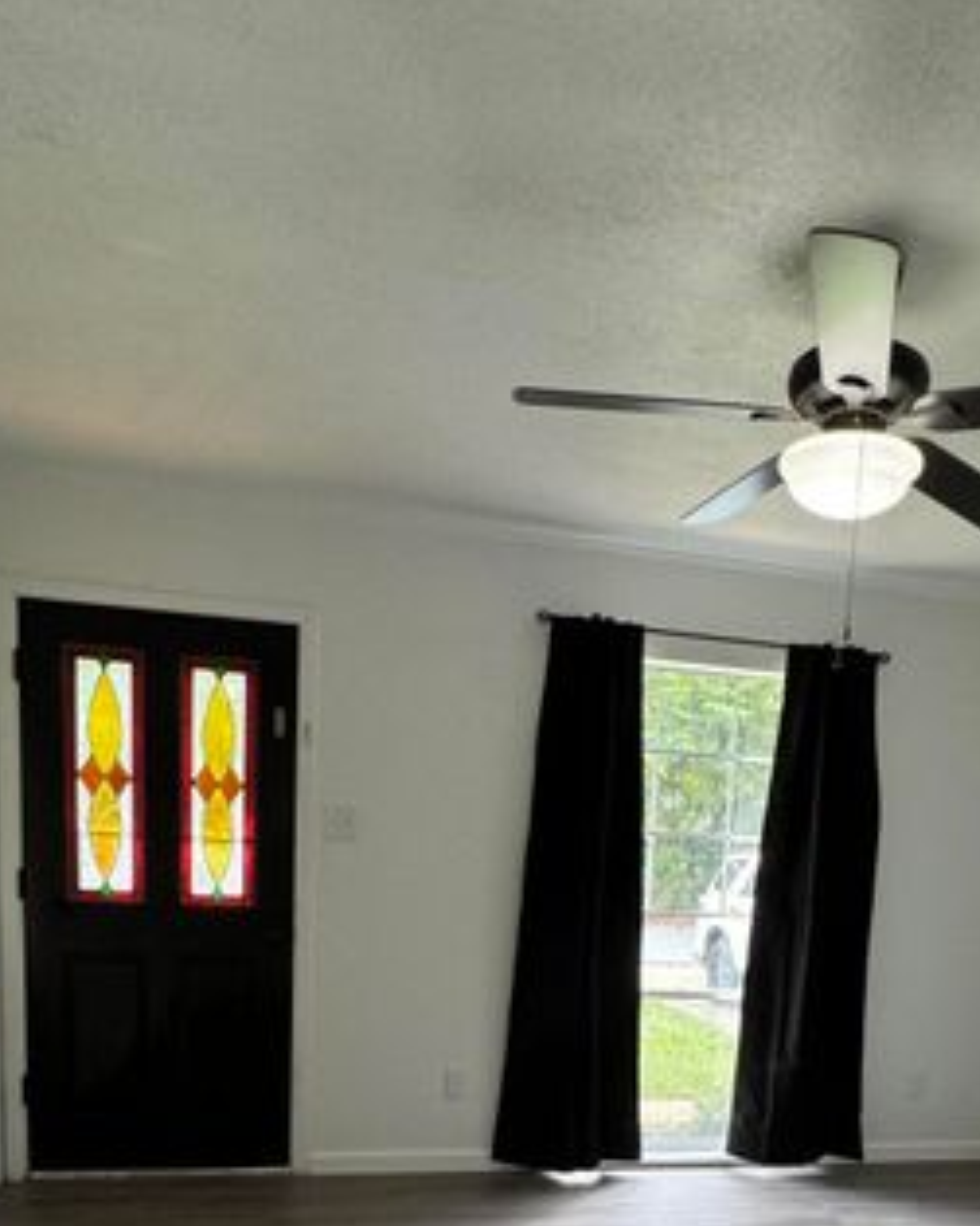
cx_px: 613
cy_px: 978
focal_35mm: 29
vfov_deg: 56.2
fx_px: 1052
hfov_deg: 49.5
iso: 160
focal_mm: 2.22
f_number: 2.2
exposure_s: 1/60
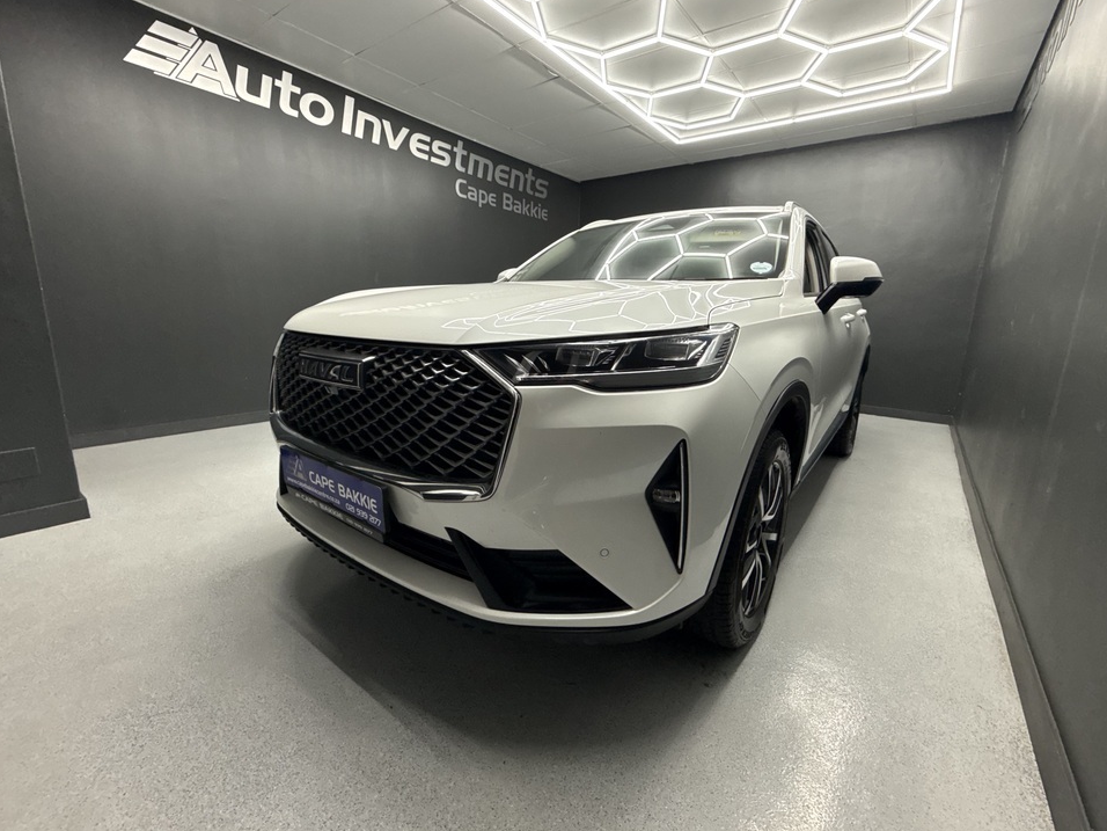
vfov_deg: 81.7
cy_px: 410
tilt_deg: -12.1
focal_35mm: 15
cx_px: 569
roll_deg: -2.6
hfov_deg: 98.1
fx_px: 480
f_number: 2.2
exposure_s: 1/100
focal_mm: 2.22
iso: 200
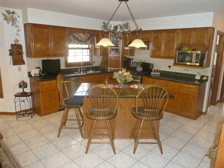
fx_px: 162
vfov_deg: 54.9
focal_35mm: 25
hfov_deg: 69.4
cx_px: 112
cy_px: 84
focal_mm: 4.1
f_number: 3.3
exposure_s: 1/30
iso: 400
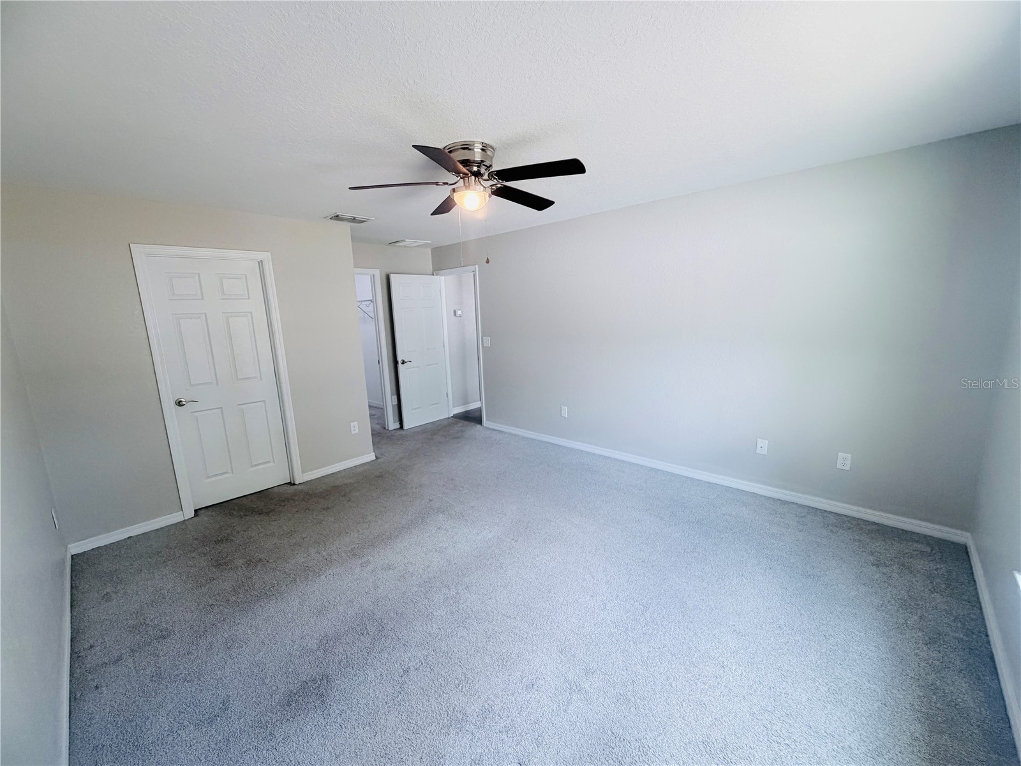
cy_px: 383
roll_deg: +3.0
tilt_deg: -10.5
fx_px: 413
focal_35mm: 14
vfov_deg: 85.7
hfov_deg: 102.1
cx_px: 510
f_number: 2.2
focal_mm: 2.22
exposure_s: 1/120
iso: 200
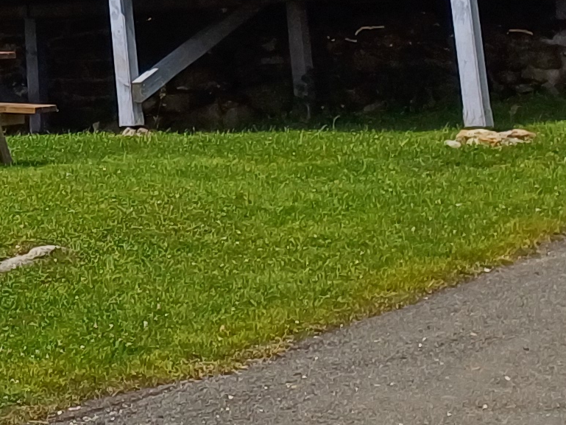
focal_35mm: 130
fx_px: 2126
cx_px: -237
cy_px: -509
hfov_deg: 14.3
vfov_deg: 10.2
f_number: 1.8
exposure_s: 1/1795
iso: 50
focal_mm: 4.65
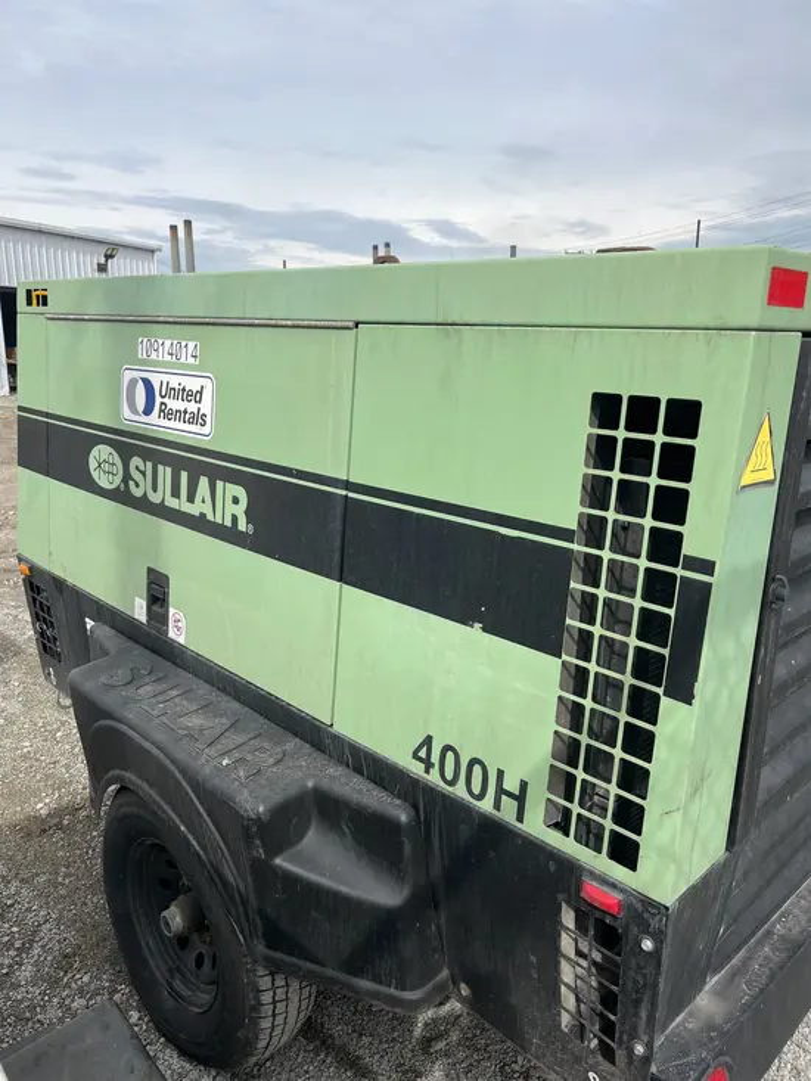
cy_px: 540
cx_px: 406
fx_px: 812
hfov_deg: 53.1
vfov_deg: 67.3
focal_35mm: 26
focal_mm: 5.1
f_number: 1.6
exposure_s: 1/3876
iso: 50
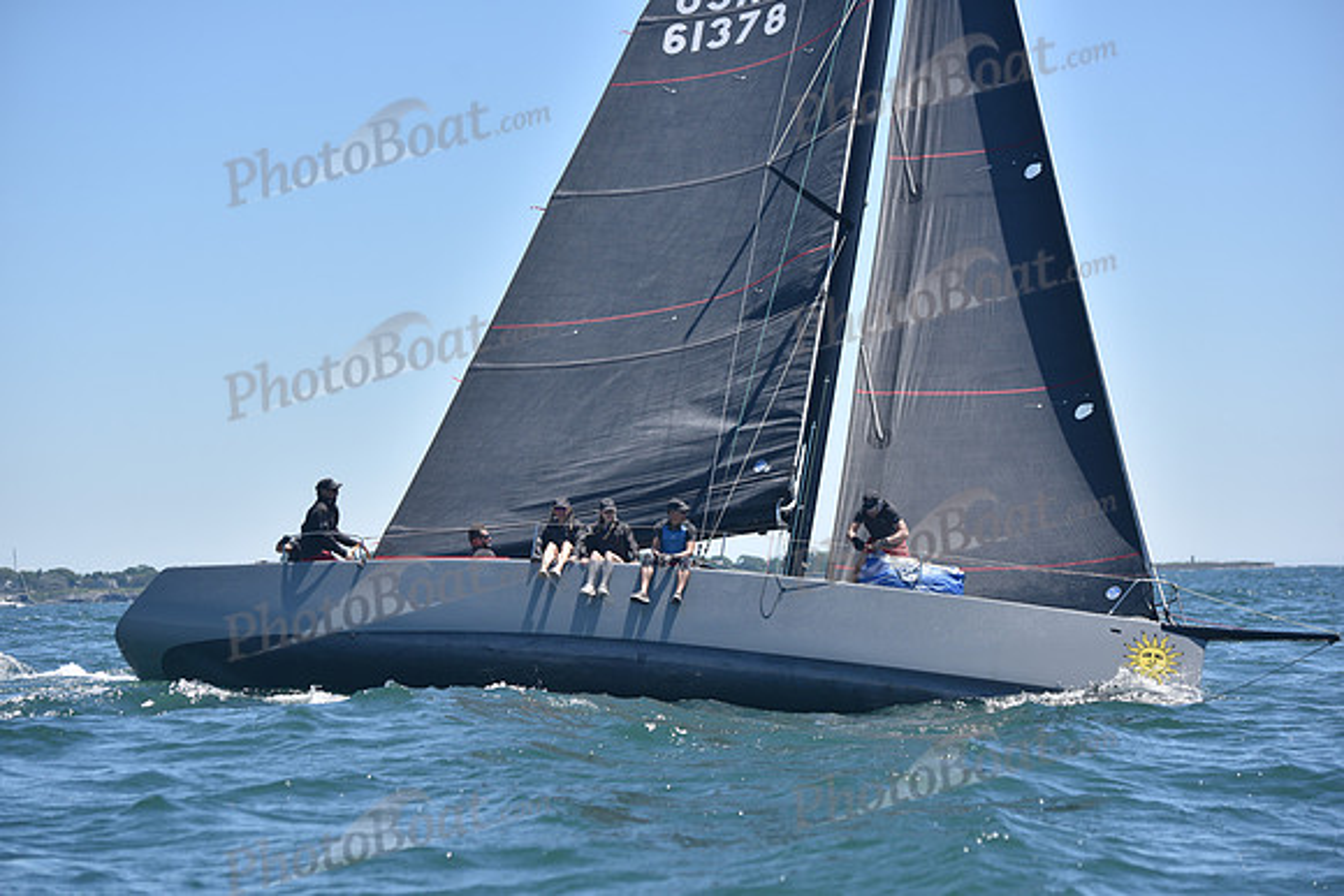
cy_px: 448
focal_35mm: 100
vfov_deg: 13.7
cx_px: 672
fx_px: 3734
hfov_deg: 20.4
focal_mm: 100
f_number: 4.5
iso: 200
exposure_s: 1/1000
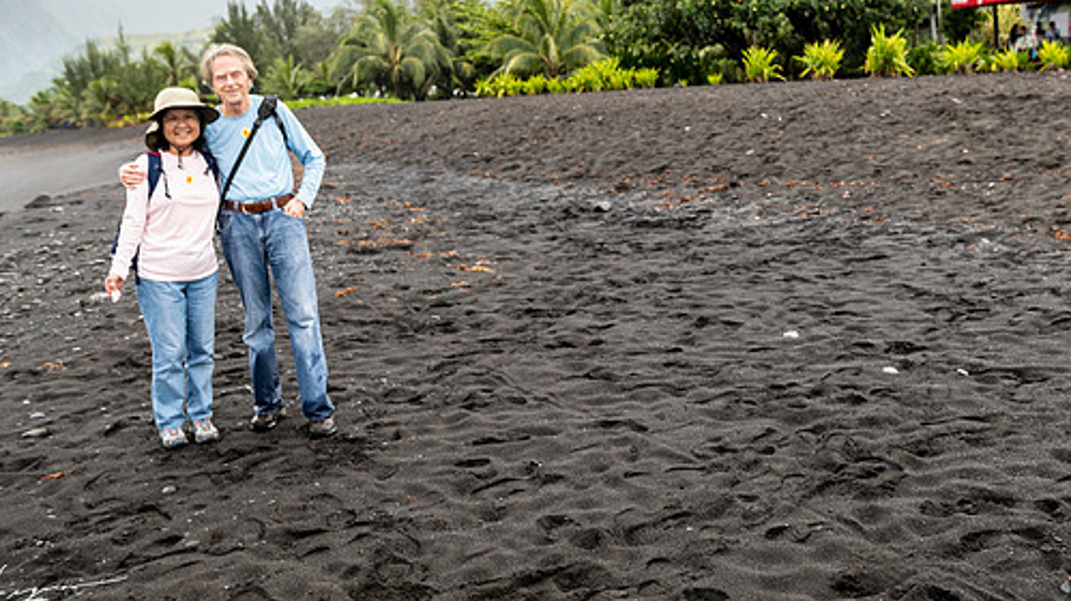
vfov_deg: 30.2
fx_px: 1107
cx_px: 599
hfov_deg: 51.5
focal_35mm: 39
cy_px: 218
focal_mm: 32
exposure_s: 1/125
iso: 125
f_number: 4
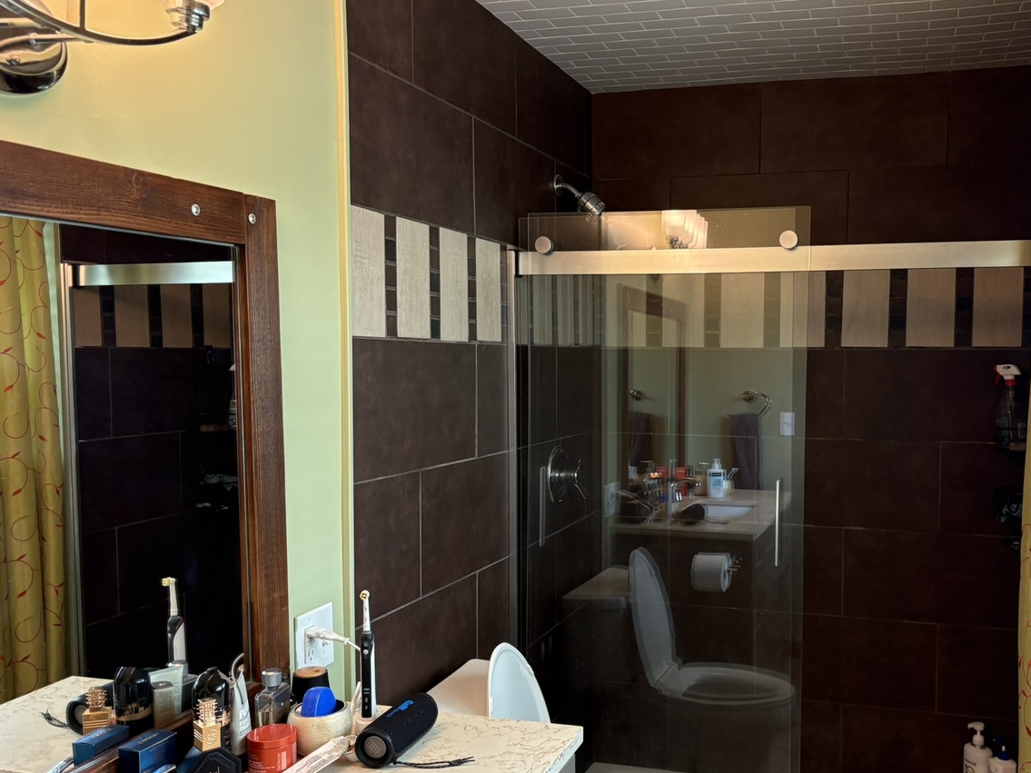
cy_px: 407
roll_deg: +0.8
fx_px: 983
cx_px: 652
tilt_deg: -3.0
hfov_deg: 54.6
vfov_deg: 42.9
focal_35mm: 33
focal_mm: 5.96
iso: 160
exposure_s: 1/60
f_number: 1.6
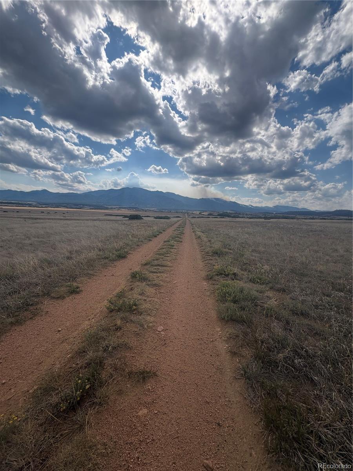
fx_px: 190
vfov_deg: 102.1
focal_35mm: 14
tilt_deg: -4.1
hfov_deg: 85.7
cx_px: 176
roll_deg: -2.8
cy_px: 236
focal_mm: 2.22
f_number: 2.2
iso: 50
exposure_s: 1/3546
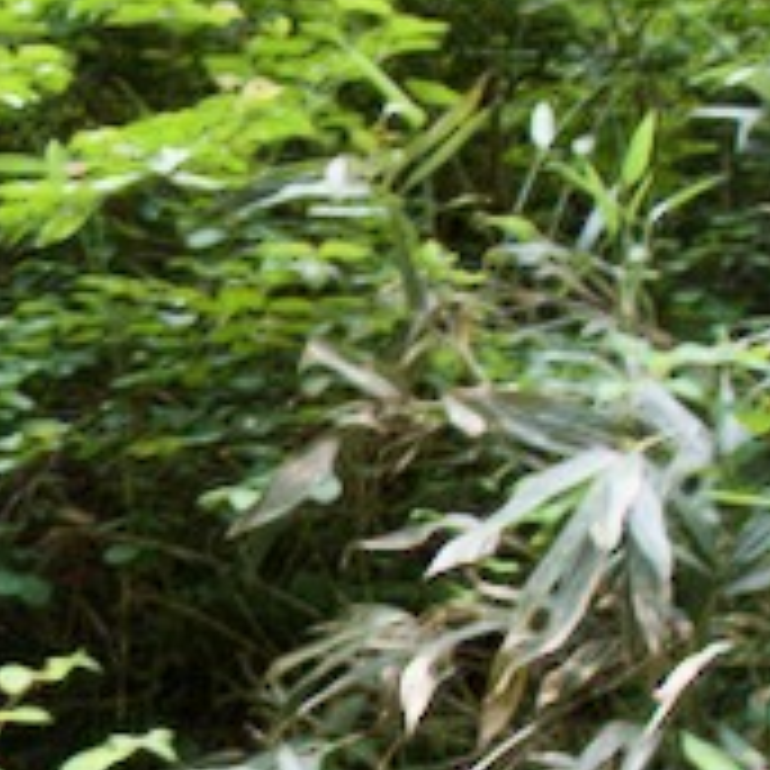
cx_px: -131
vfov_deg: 26.8
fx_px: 1560
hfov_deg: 25.2
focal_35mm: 62
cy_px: 684
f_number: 2.8
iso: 100
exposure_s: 1/60
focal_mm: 4.5
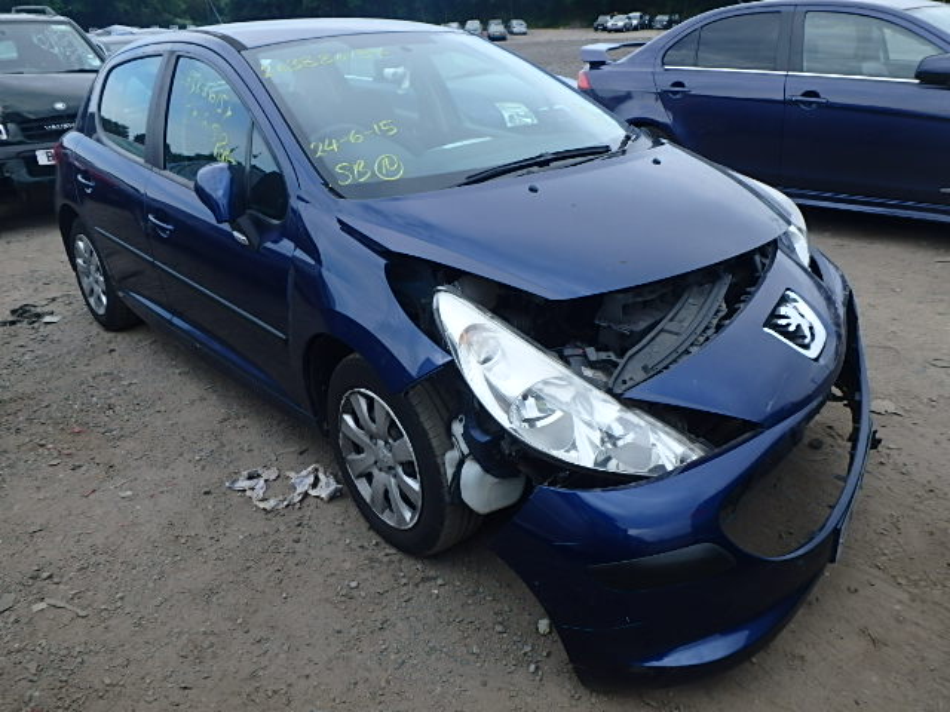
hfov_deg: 63.4
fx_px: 768
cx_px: 475
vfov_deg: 49.7
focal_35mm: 28
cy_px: 356
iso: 125
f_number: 4.4
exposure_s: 1/250
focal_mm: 5
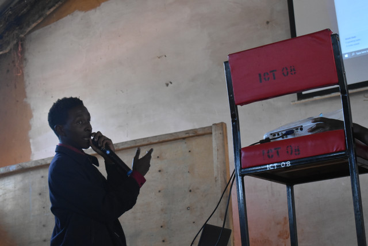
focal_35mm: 72
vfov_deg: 18.9
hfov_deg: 28.1
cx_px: 184
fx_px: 736
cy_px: 123
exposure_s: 1/125
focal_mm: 48
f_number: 5.3
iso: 2200
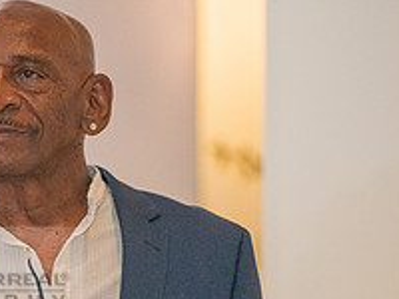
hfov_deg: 5.9
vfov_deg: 4.4
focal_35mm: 334
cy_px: 274
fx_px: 3850
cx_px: -86
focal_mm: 120
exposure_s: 1/320
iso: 1600
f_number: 2.8
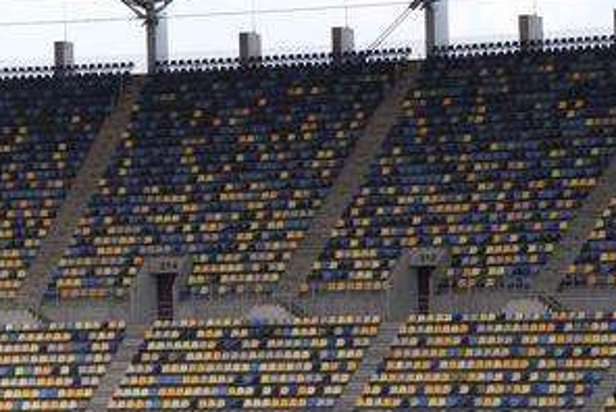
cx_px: 327
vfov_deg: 8.2
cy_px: 406
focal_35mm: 166
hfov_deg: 12.4
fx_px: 2843
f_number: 4
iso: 250
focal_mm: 41
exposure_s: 1/1000
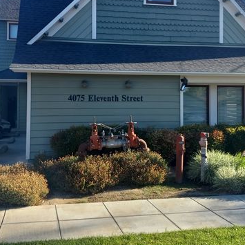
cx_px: 119
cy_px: 100
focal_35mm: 43
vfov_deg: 39.0
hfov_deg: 39.2
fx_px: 344
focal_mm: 3.94
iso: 40
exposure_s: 1/550
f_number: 1.8
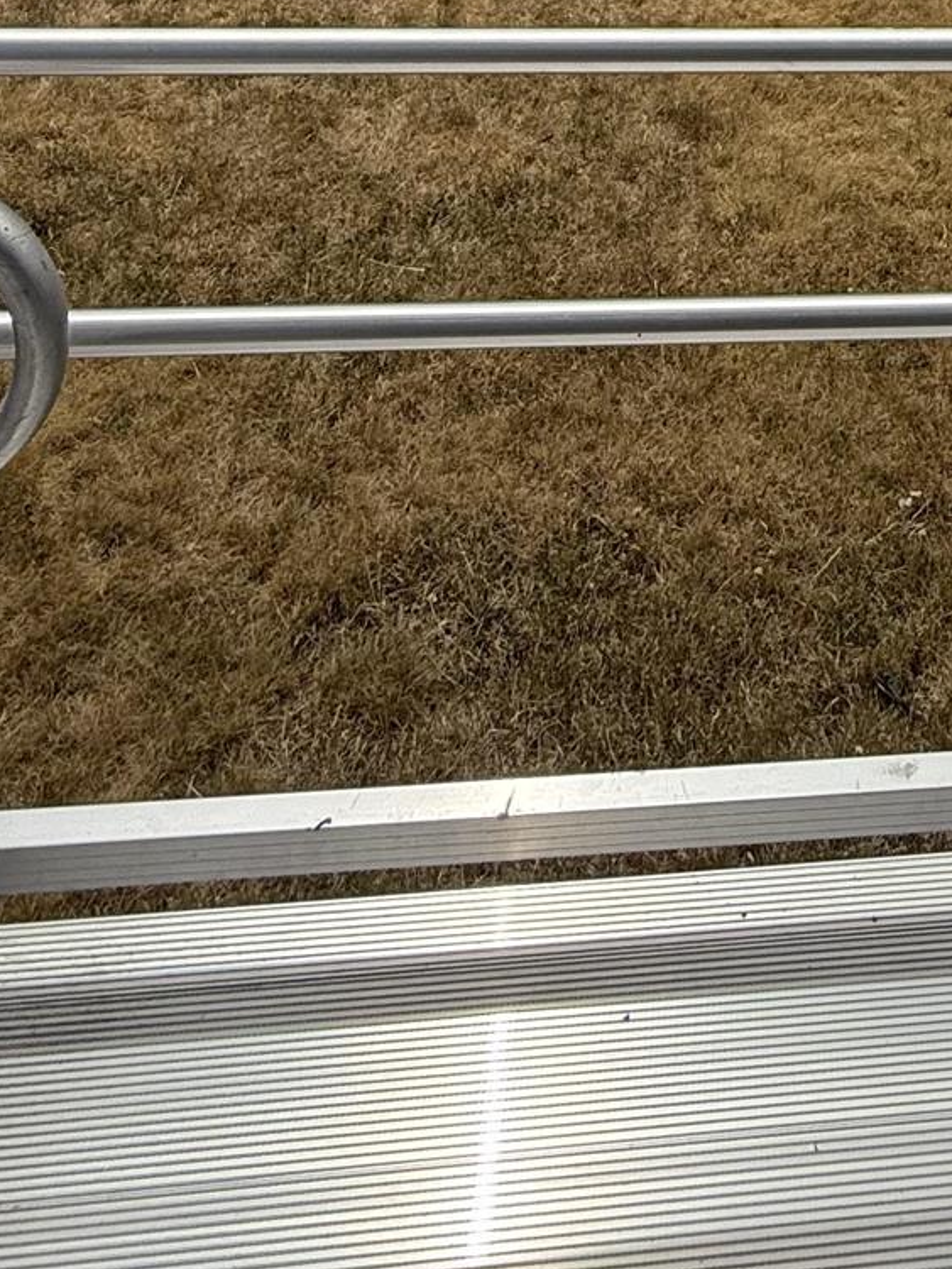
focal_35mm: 43
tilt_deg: -14.5
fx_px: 1576
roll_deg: -6.2
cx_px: 913
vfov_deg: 31.5
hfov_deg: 31.5
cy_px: -452
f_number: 2.2
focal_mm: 2.22
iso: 50
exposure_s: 1/2611
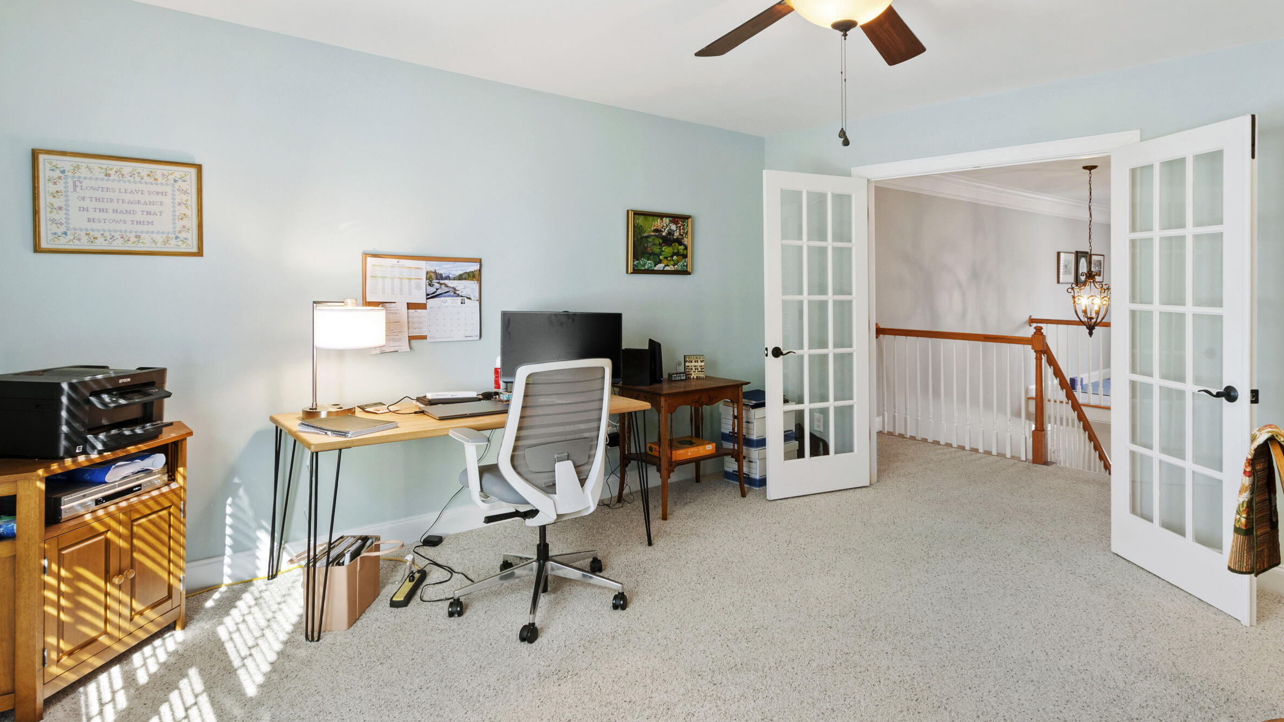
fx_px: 681
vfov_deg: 55.2
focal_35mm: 20
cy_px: 265
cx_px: 742
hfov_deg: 86.0
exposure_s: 1/1.67
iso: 100
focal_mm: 10
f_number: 8
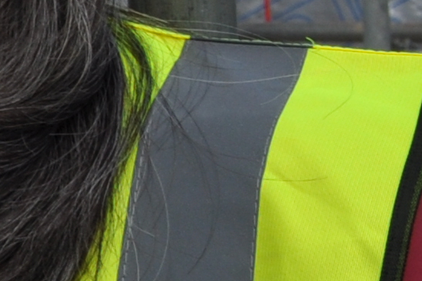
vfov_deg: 6.5
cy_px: -117
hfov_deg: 7.5
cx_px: -1175
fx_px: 2459
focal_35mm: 210
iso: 200
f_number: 9
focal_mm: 18
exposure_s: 1/320
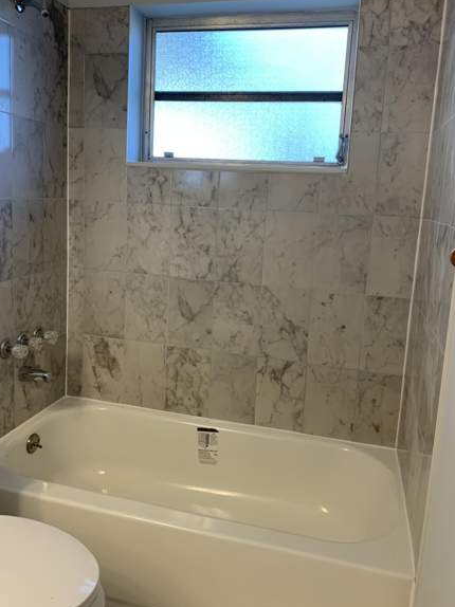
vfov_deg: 61.6
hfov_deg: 48.2
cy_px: 281
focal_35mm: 29
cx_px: 220
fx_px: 509
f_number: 1.8
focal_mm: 4.25
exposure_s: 1/120
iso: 80
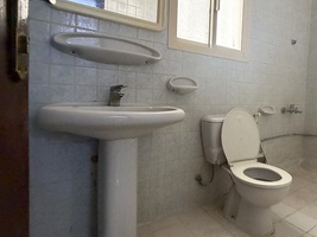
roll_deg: -2.6
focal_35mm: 24
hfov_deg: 66.2
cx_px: 245
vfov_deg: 56.6
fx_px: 220
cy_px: 105
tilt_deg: -1.6
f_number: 2.2
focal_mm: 2.22
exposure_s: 1/60
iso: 500
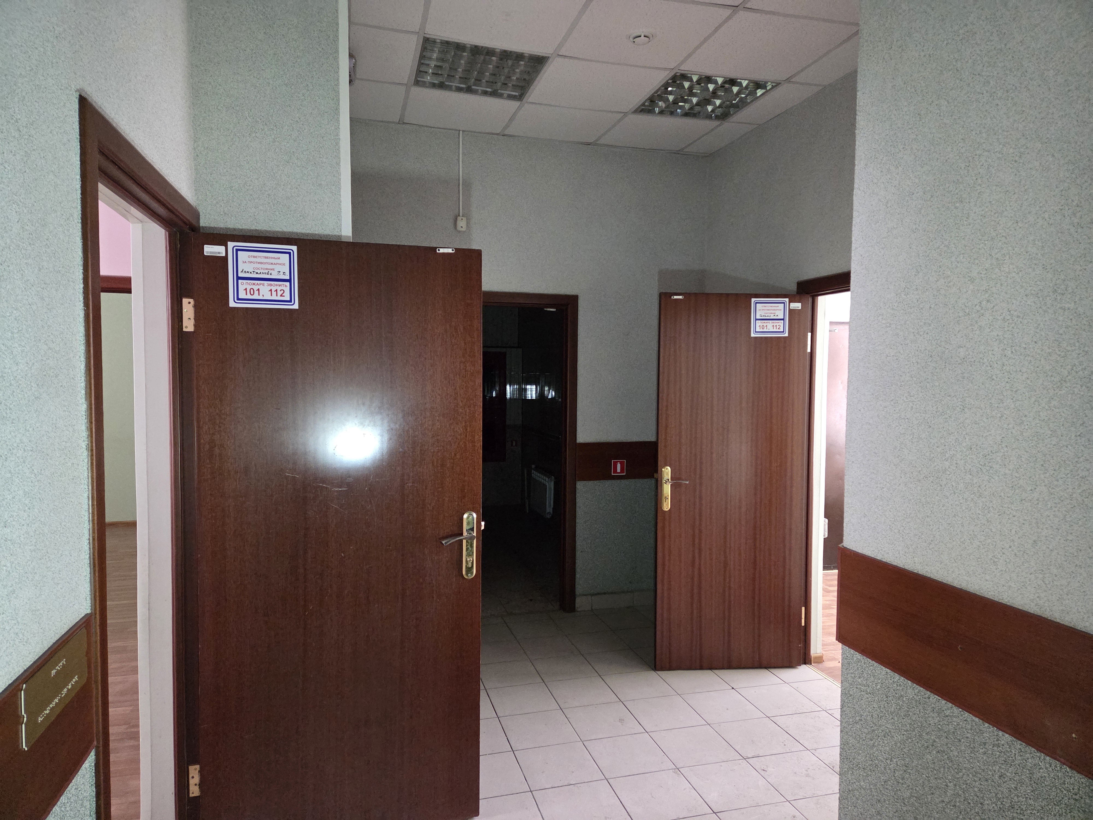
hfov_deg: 73.9
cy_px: 410
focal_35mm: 23
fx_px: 726
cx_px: 546
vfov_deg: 58.9
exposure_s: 1/100
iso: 2500
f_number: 1.8
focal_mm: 5.4
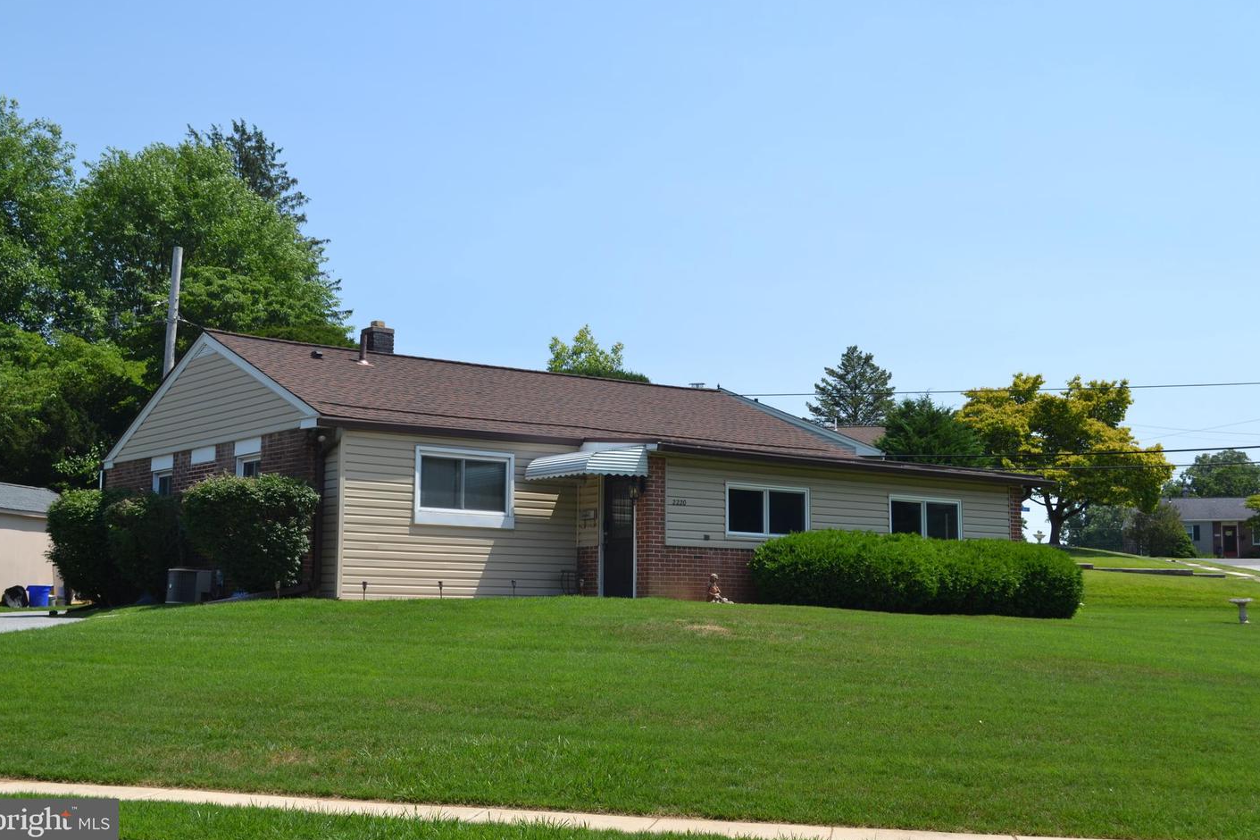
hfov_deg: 40.4
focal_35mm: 49
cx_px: 622
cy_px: 416
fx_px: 1714
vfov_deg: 27.5
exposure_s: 1/250
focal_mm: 32
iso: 100
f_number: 8
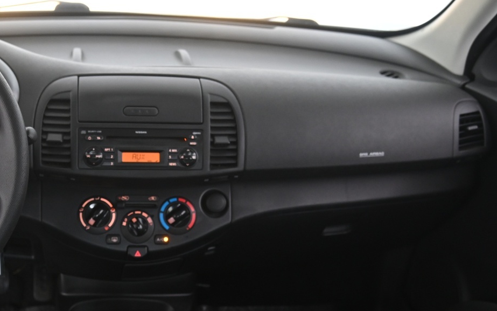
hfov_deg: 44.6
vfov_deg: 29.0
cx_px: 124
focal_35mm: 43
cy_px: 259
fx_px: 582
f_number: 4
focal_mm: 24
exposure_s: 1/15
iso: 2000
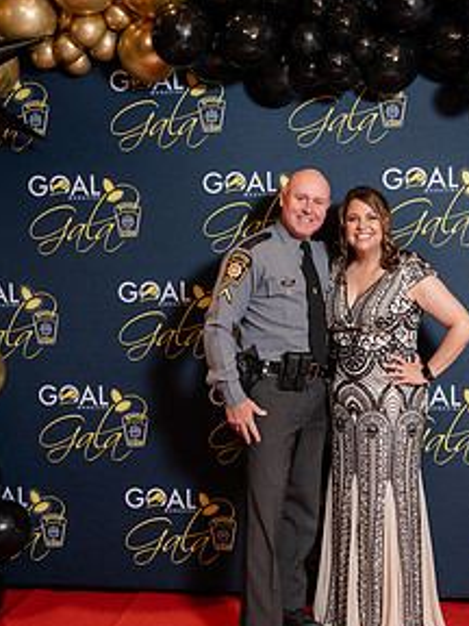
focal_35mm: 56
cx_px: 300
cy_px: 297
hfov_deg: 26.0
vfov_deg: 34.3
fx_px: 1012
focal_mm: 28
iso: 1600
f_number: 4.5
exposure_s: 1/200
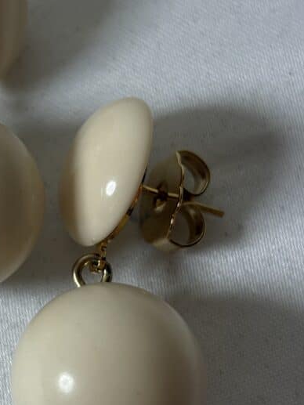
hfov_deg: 14.3
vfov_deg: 19.1
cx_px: 44
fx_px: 1206
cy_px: 188
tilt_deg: -72.4
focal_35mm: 103
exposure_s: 1/278
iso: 40
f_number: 1.6
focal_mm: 5.96
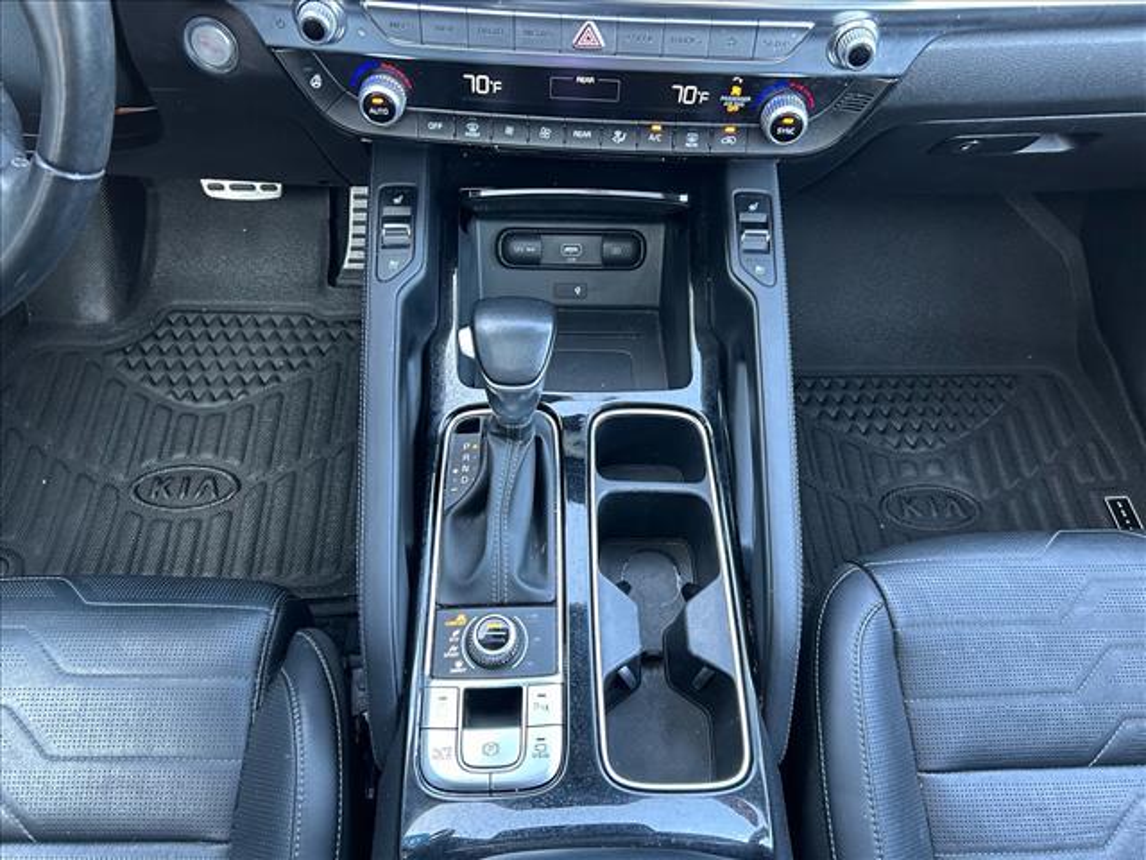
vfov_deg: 53.1
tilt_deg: -56.8
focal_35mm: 26
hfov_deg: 67.3
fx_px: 861
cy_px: 430
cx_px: 573
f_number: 1.5
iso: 200
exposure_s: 1/60
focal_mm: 5.7
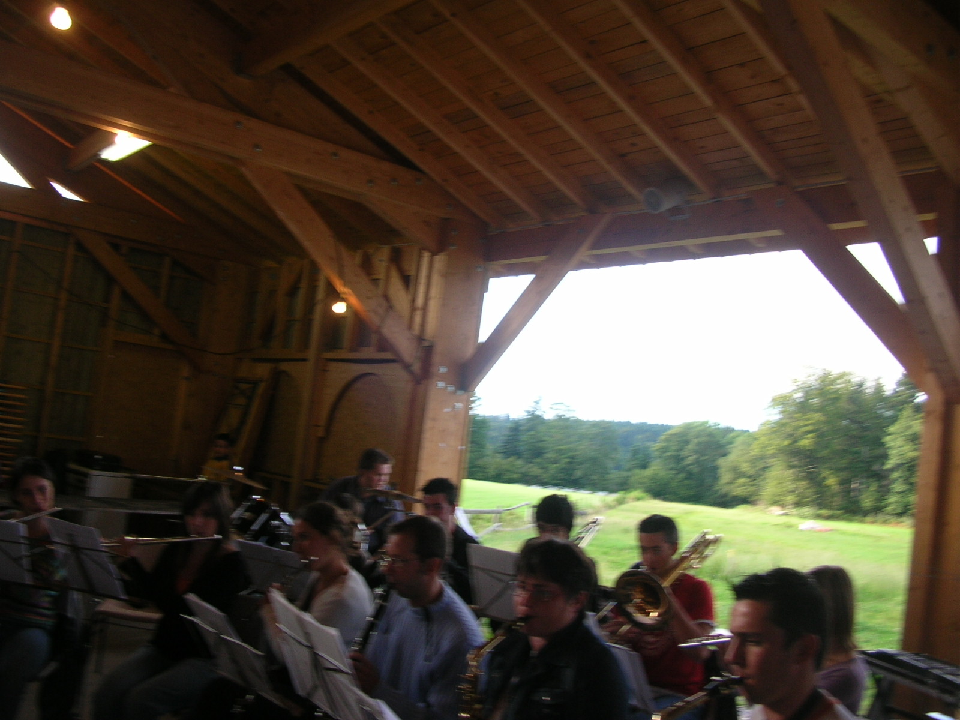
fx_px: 971
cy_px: 360
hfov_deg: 52.6
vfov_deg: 40.7
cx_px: 480
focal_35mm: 35
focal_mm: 5.8
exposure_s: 1/69.2
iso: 50
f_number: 2.8
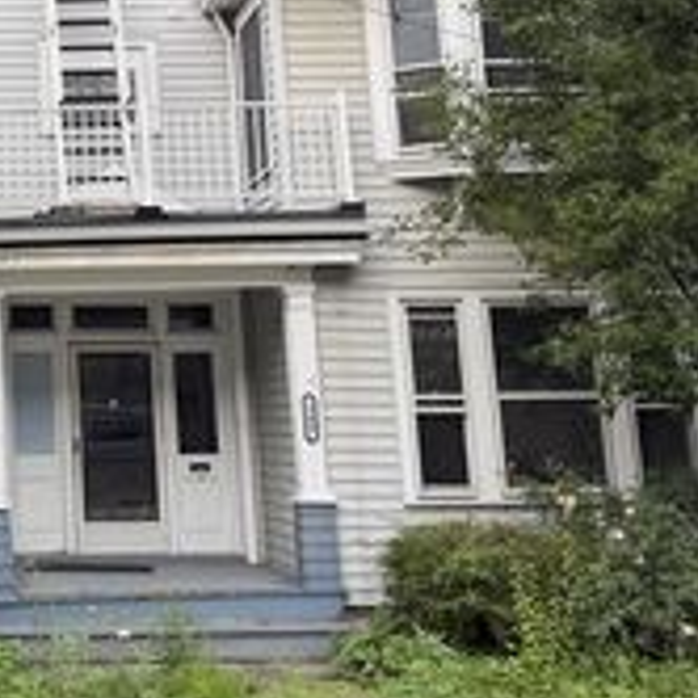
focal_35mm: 64
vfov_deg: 25.9
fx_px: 1460
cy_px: 44
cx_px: -59
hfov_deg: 25.1
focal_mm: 6.76
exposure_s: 1/695
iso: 80
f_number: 1.78
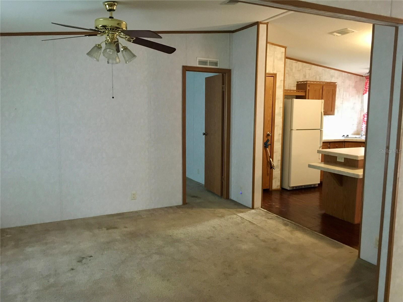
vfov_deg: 48.2
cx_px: 202
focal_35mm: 29
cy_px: 151
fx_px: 338
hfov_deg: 61.7
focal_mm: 4.15
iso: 250
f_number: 2.2
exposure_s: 1/15
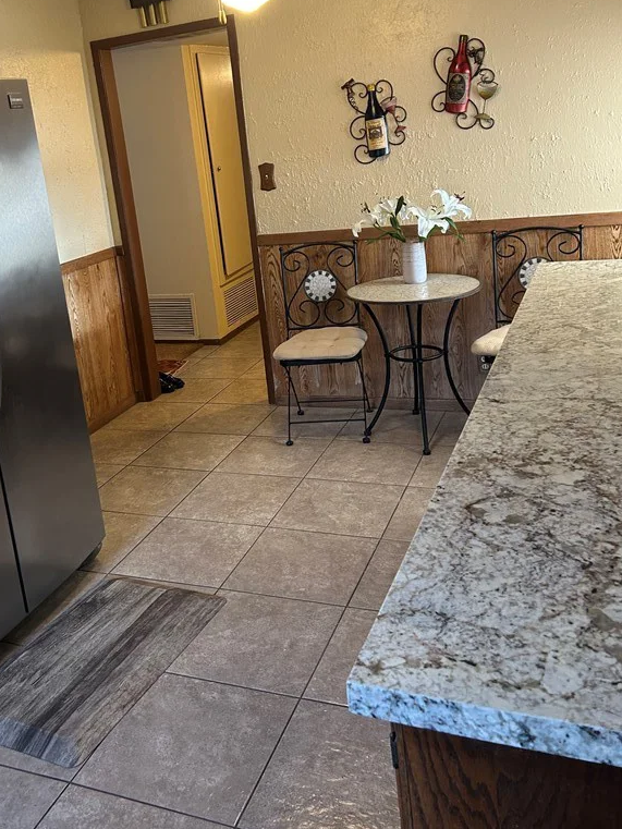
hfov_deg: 40.3
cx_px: 222
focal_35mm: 35
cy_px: 315
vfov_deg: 52.1
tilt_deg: -10.2
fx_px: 838
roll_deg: +7.6
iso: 200
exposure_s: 1/60
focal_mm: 5.7
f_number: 1.5
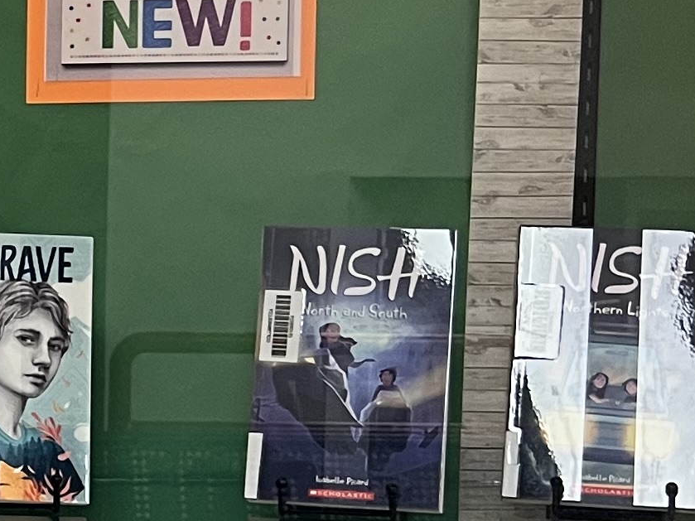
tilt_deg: -4.6
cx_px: -605
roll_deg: +0.5
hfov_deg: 13.8
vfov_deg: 11.8
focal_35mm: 125
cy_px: 349
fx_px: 2509
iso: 125
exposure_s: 1/60
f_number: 1.5
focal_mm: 5.7
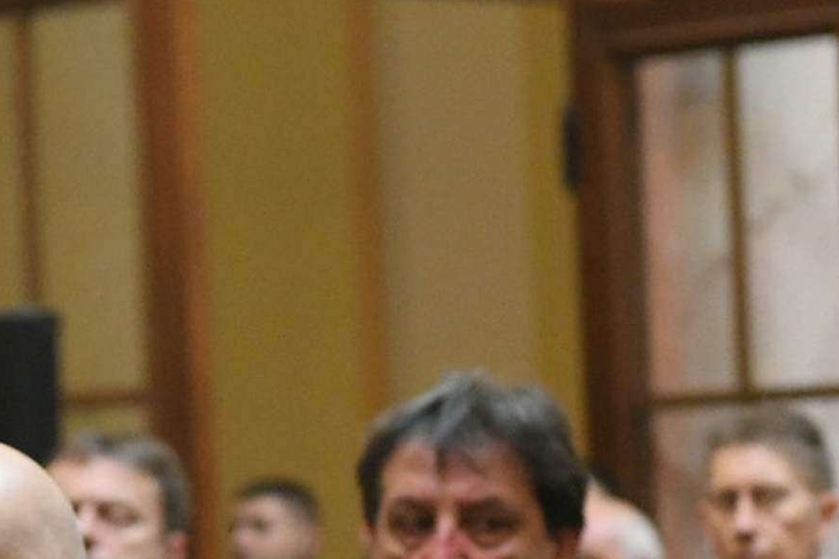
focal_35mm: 237
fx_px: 5522
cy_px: 682
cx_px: 896
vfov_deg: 5.8
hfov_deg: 8.6
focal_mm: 58
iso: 6400
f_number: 4
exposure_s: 1/160
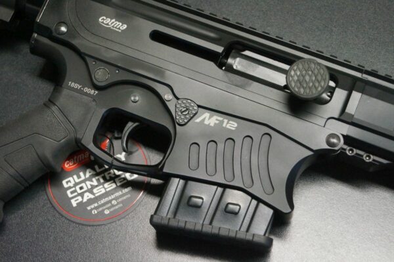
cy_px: 131
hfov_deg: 24.6
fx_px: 902
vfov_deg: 16.5
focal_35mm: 82
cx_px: 197
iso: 3200
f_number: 5.6
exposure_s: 1/125
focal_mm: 55
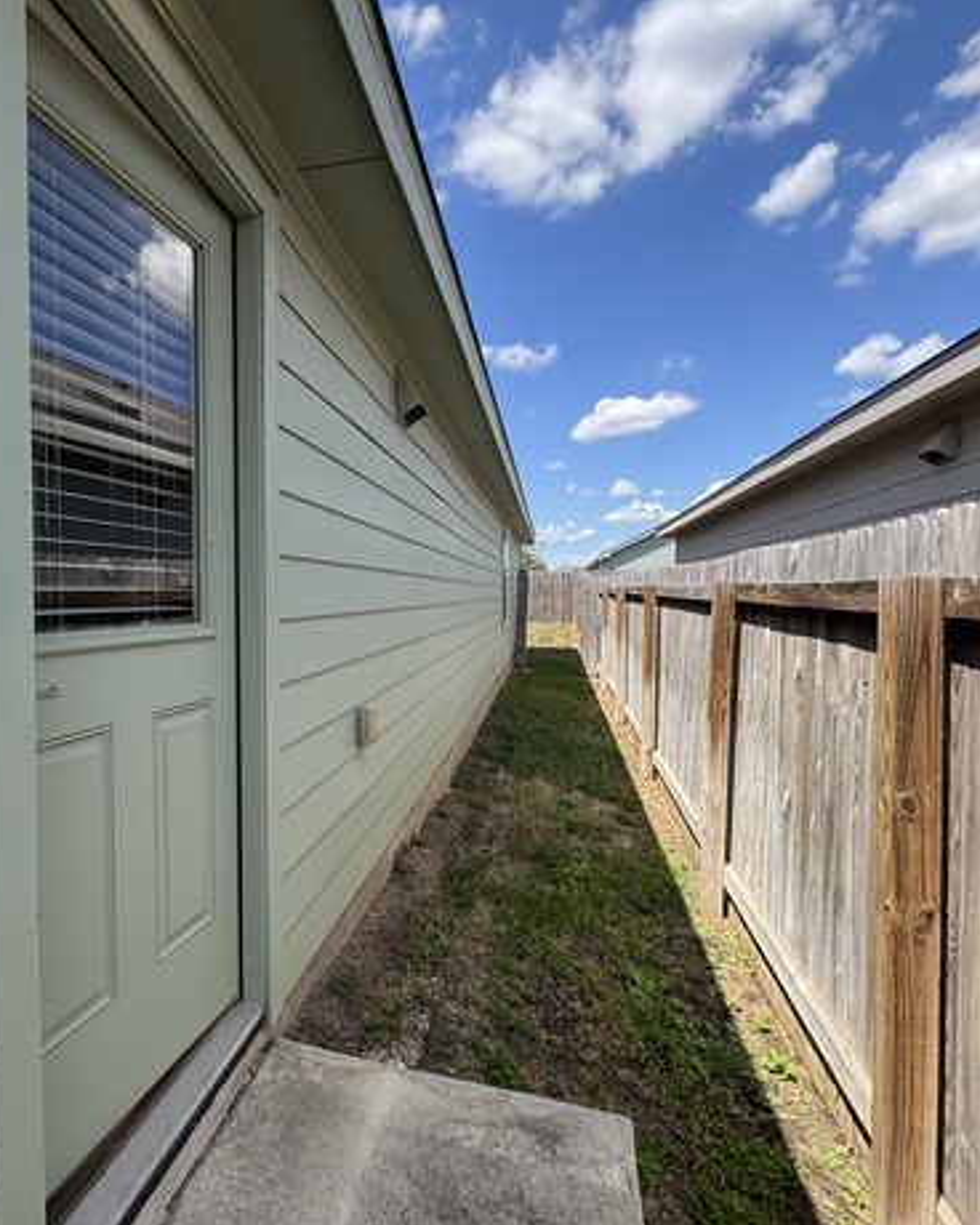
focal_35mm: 19
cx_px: 386
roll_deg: +0.2
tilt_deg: -2.5
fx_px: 689
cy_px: 615
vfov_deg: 83.3
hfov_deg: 70.0
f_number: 2.2
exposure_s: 1/1143
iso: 50
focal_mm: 2.22
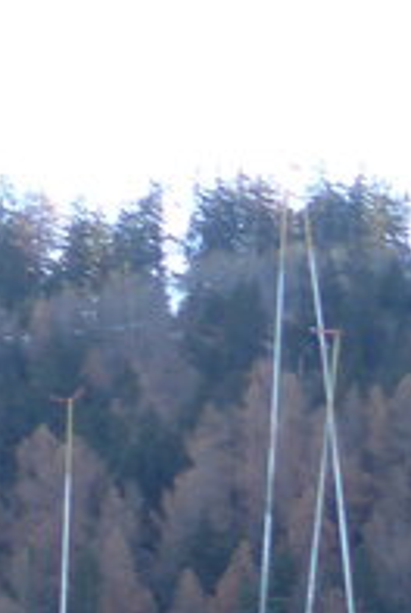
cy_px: 1002
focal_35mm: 310
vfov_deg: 6.5
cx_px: 1744
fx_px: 5290
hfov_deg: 4.1
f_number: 3.2
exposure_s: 1/125
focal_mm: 10.1
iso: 80
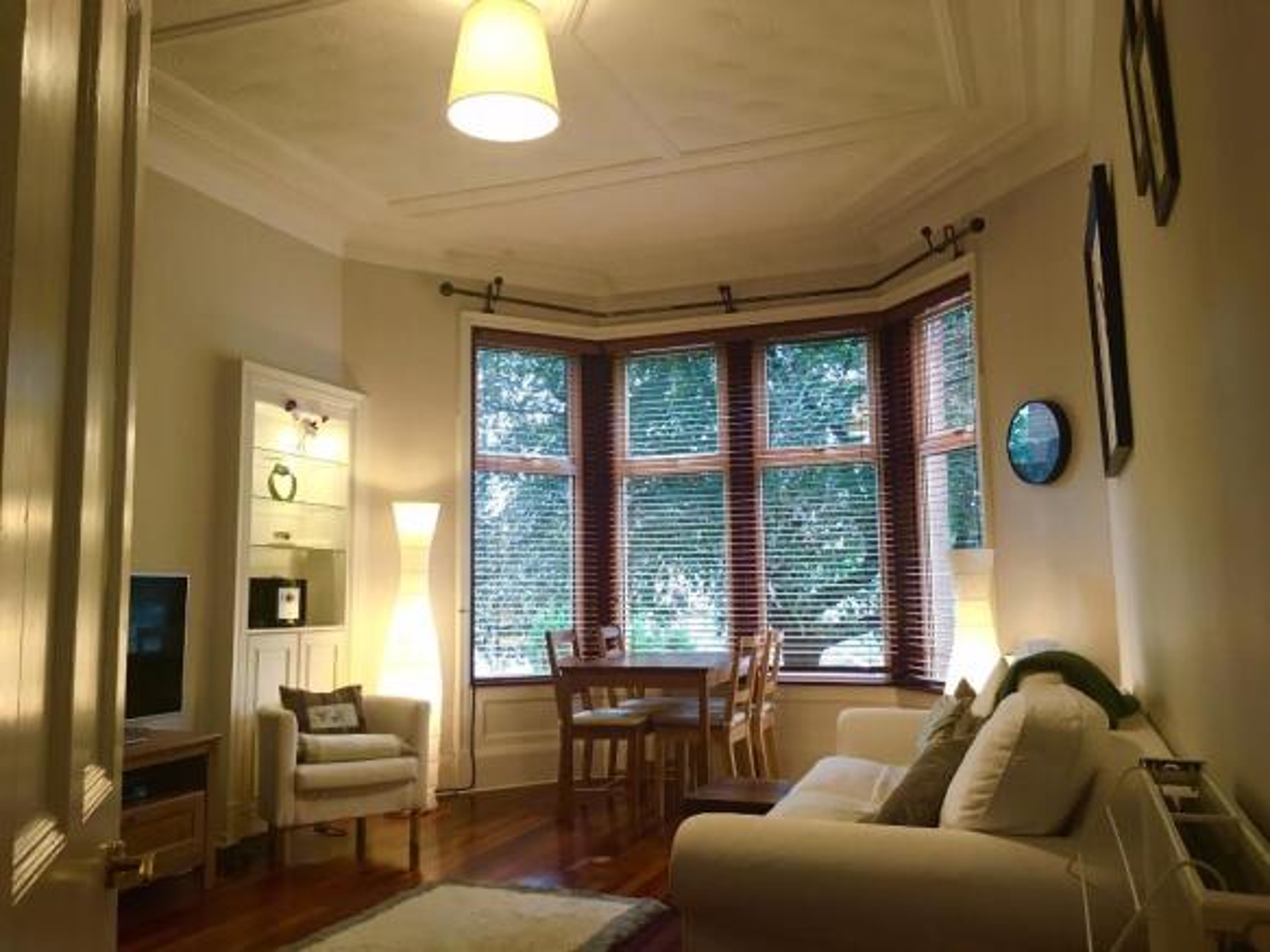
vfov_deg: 48.2
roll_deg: +0.3
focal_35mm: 29
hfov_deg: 61.7
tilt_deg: +6.2
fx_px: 1064
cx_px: 635
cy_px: 476
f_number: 2.2
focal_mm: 4.15
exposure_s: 1/33
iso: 100
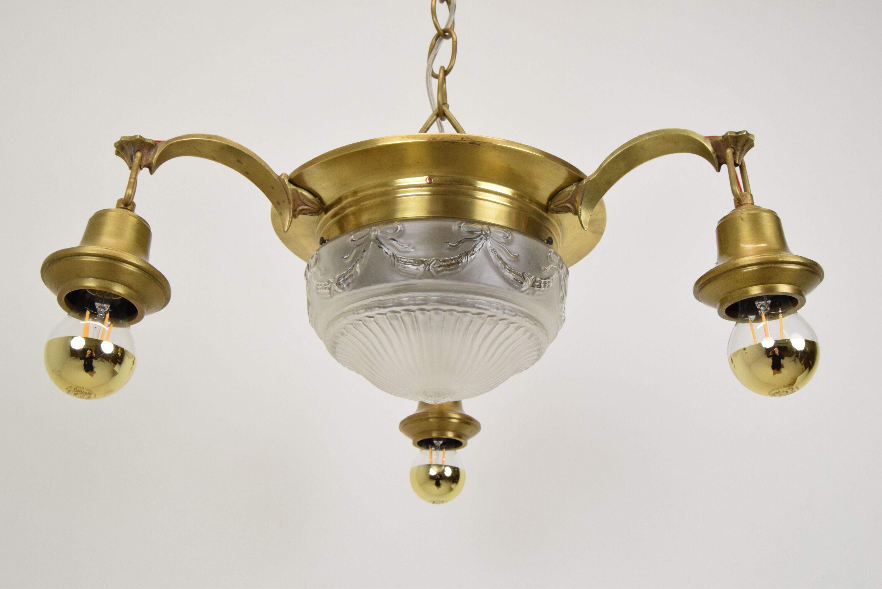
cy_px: 294
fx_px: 956
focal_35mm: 39
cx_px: 441
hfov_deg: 49.5
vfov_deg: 34.3
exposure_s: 1/100
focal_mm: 26
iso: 1600
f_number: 11
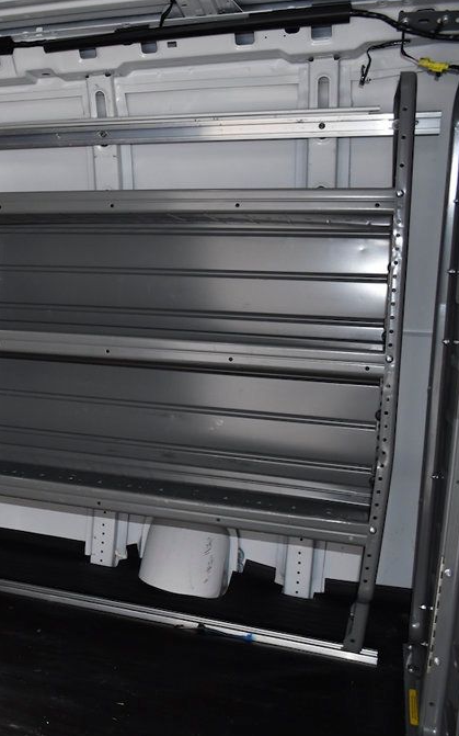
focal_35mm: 42
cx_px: -90
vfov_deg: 47.2
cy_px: 371
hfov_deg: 27.0
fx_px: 841
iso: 500
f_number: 4
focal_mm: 18
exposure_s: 1/100
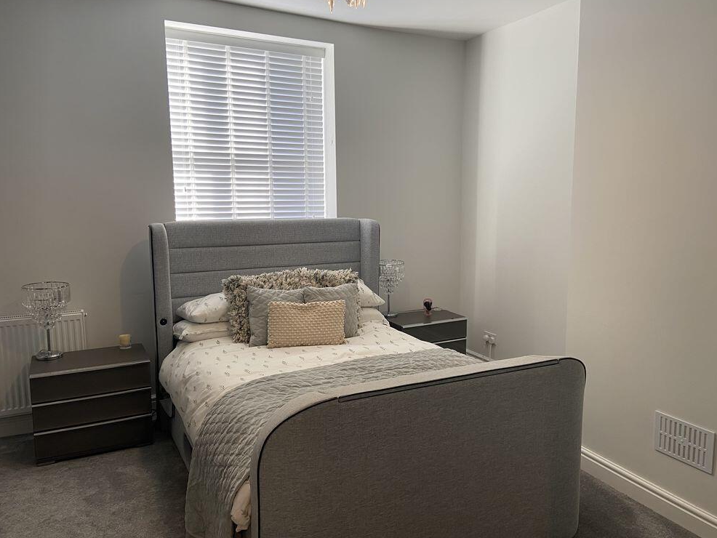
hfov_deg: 65.3
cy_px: 270
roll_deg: -0.1
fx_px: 559
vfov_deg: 51.4
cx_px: 370
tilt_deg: -8.9
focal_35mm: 27
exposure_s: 1/50
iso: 64
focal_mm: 4.25
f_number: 1.8
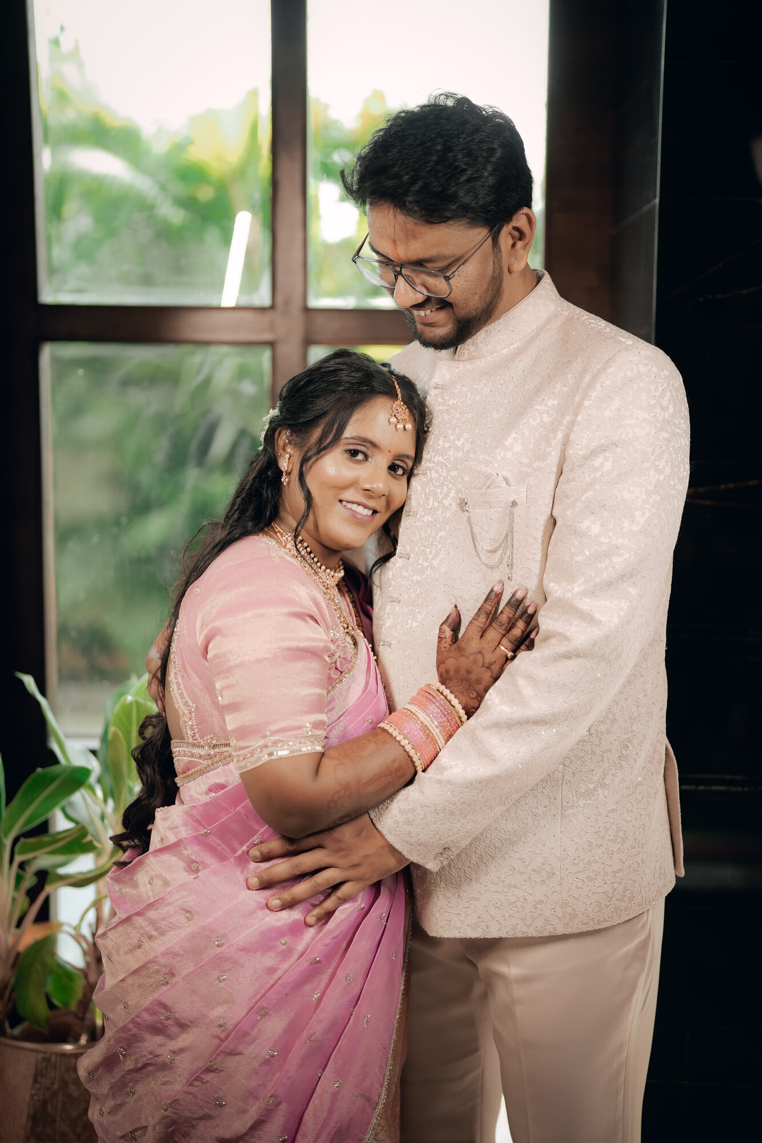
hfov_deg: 27.0
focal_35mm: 50
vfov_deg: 39.6
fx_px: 1588
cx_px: 381
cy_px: 572
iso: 250
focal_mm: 50
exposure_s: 1/250
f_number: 1.4
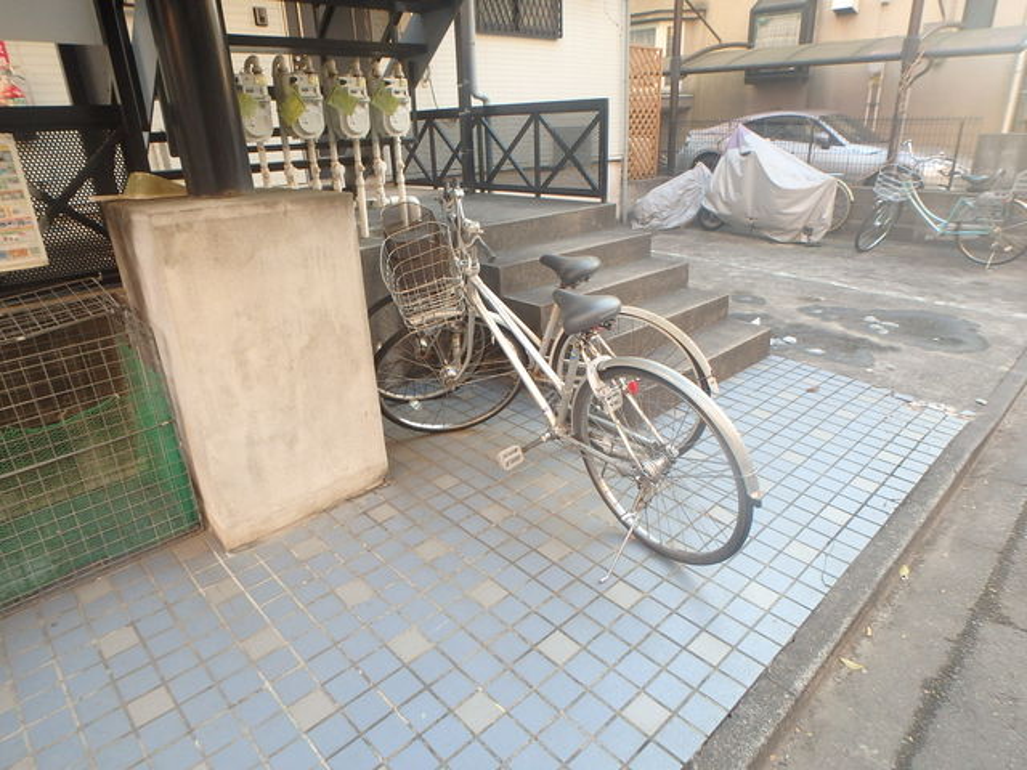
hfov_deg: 79.0
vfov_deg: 63.4
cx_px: 514
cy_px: 385
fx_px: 623
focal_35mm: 21
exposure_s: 1/30
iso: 250
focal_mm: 3.7
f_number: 3.5
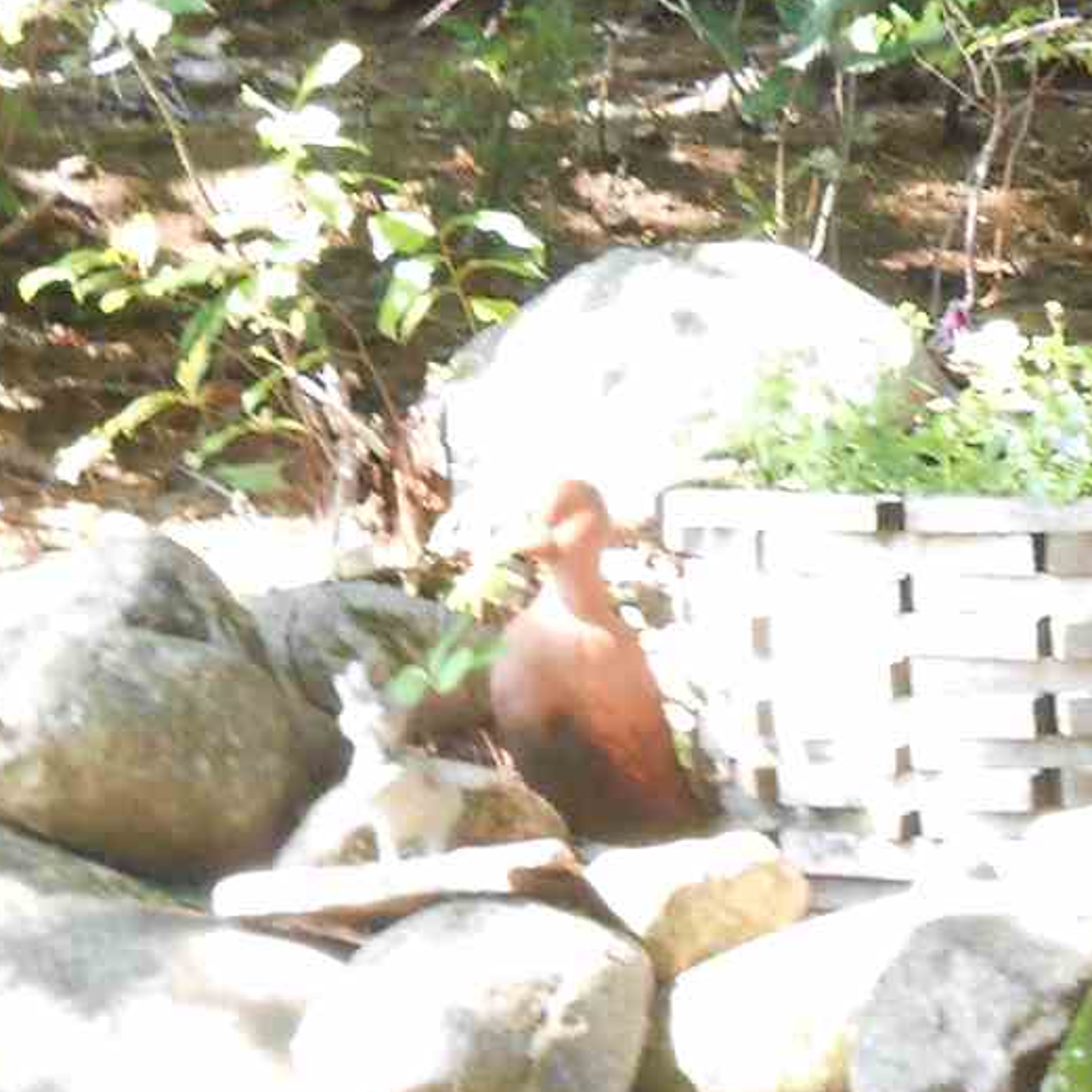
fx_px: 5461
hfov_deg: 11.4
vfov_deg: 11.1
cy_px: -425
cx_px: 742
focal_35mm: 153
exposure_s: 1/30
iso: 250
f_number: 4.5
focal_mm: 7.8
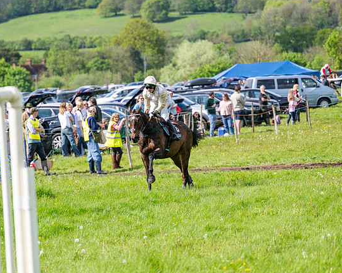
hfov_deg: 10.0
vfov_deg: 8.0
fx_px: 1962
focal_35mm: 194
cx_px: 157
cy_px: 136
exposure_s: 1/2500
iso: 400
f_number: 4
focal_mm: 165
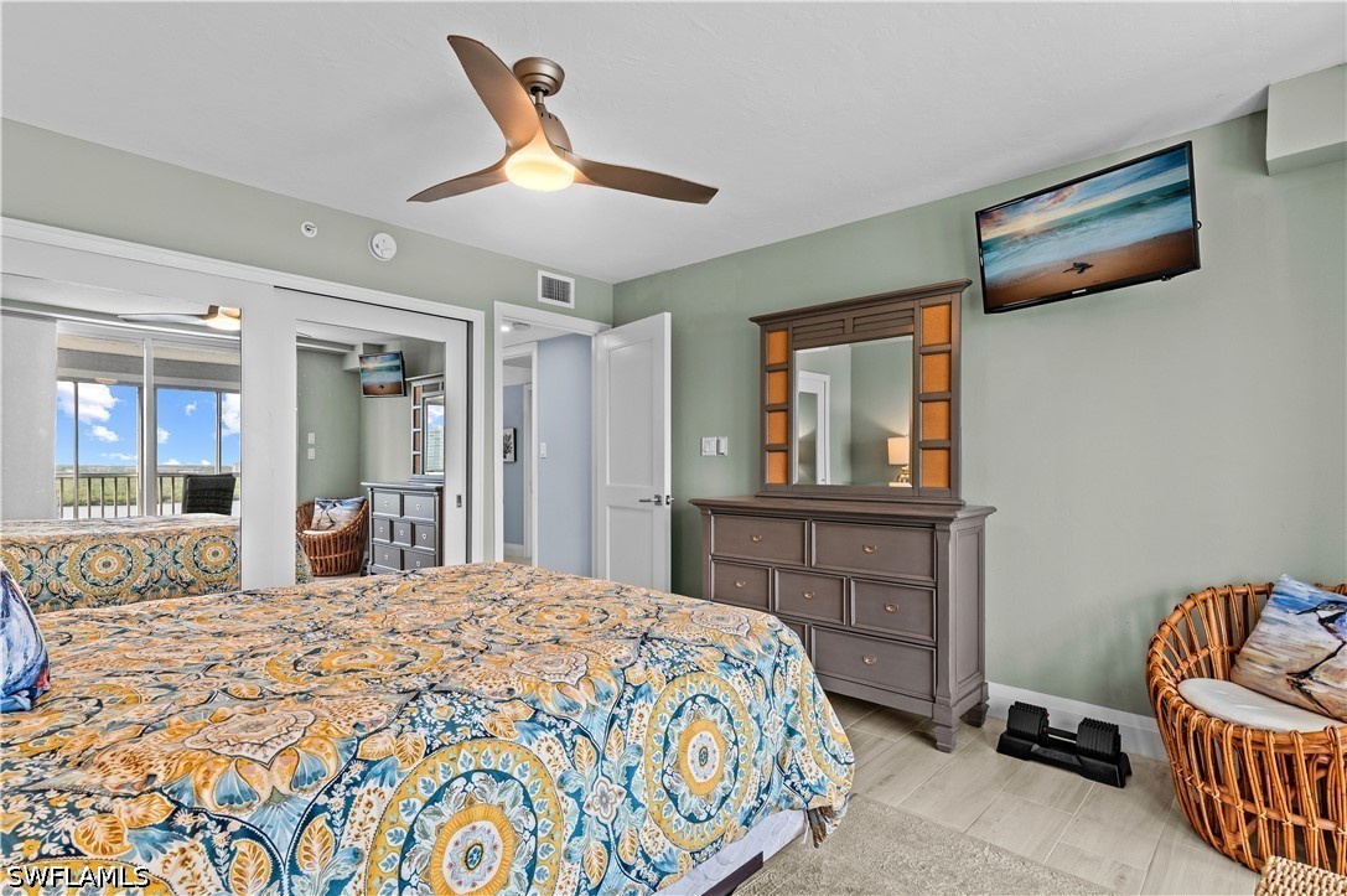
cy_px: 448
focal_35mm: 18
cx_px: 674
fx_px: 673
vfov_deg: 67.3
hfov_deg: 90.0
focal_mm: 18
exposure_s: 1/8
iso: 320
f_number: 10
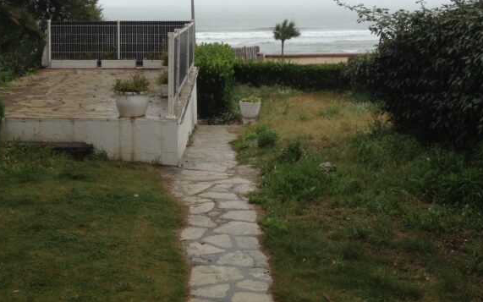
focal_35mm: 52
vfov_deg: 24.4
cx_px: 208
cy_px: 49
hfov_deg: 38.8
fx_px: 685
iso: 50
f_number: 2.4
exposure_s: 1/456
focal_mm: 4.28
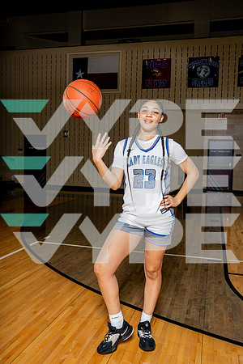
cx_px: 122
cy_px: 182
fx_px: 344
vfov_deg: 55.8
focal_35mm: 34
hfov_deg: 38.9
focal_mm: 34
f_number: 8
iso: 400
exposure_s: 1/250
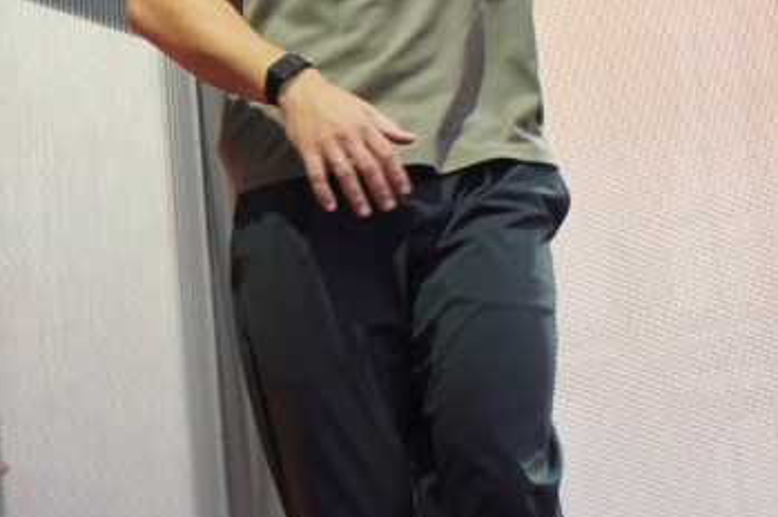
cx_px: 334
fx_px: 5851
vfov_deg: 5.1
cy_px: 7
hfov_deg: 7.6
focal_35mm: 271
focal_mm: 50
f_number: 6.3
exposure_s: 1/60
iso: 200
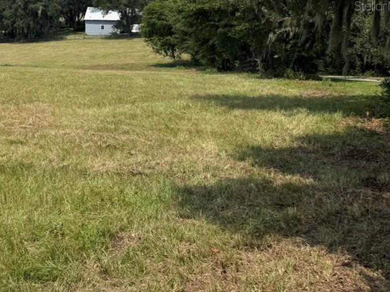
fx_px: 676
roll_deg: -0.3
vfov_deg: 23.5
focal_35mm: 60
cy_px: 5
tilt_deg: +0.1
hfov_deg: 28.2
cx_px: -76
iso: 80
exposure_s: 1/6173
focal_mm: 6.76
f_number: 1.78
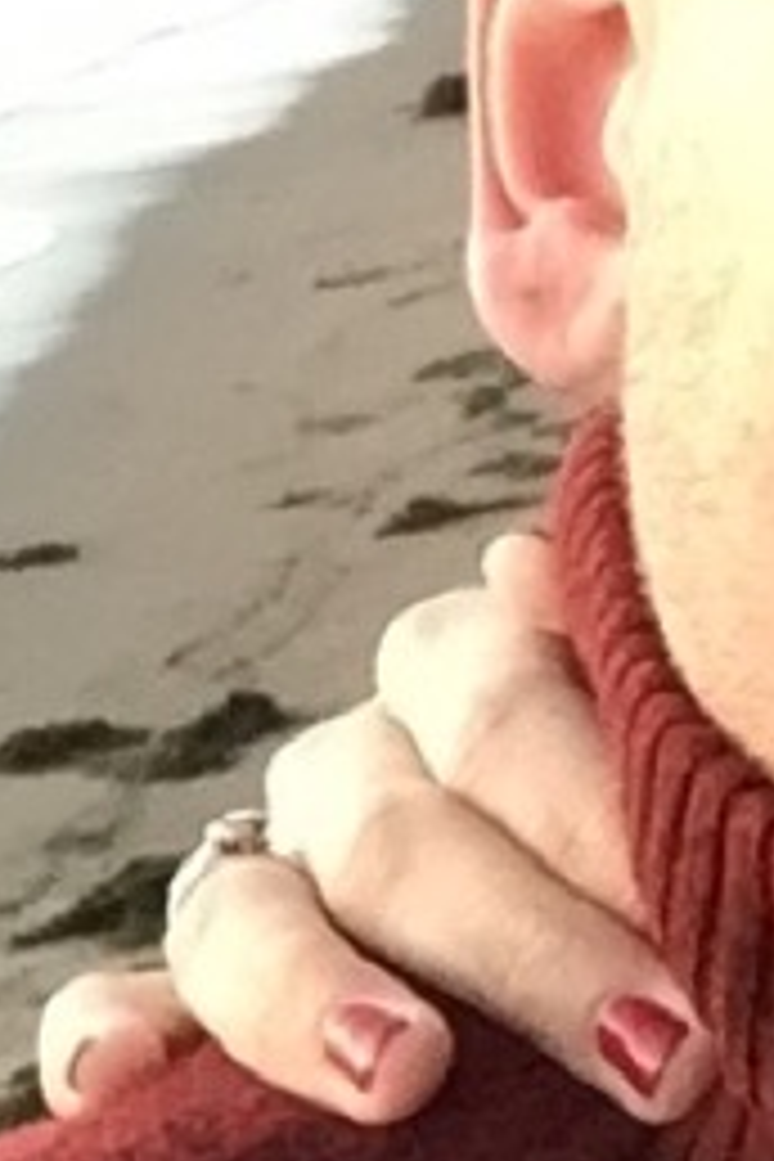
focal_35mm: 150
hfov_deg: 8.3
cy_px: 477
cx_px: 1980
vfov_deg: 13.7
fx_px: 4837
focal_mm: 2.65
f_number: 2.2
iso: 80
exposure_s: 1/30
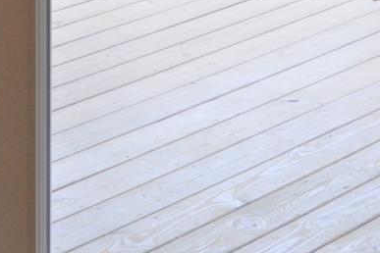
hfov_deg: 10.0
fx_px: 2174
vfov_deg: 6.7
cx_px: 270
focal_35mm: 206
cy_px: 33
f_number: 5
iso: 400
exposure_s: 1/100
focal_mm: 26
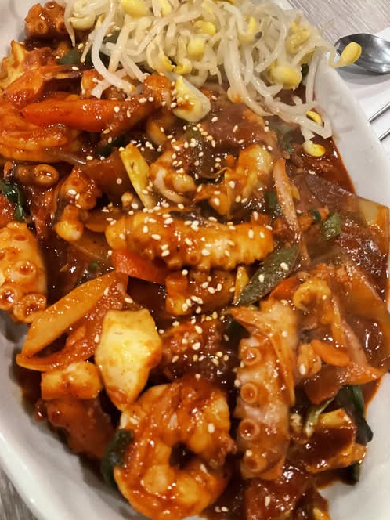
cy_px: 246
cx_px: 192
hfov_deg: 44.2
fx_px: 481
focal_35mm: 32
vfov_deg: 56.8
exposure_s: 1/17
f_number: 1.8
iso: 500
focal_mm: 3
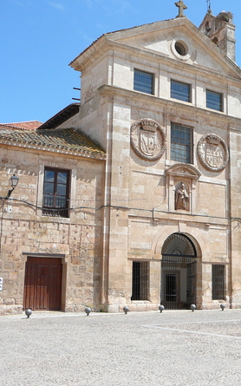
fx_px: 526
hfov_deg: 25.1
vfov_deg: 40.3
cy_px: 194
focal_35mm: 50
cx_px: 212
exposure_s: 1/400
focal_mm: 5.2
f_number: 5
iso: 80
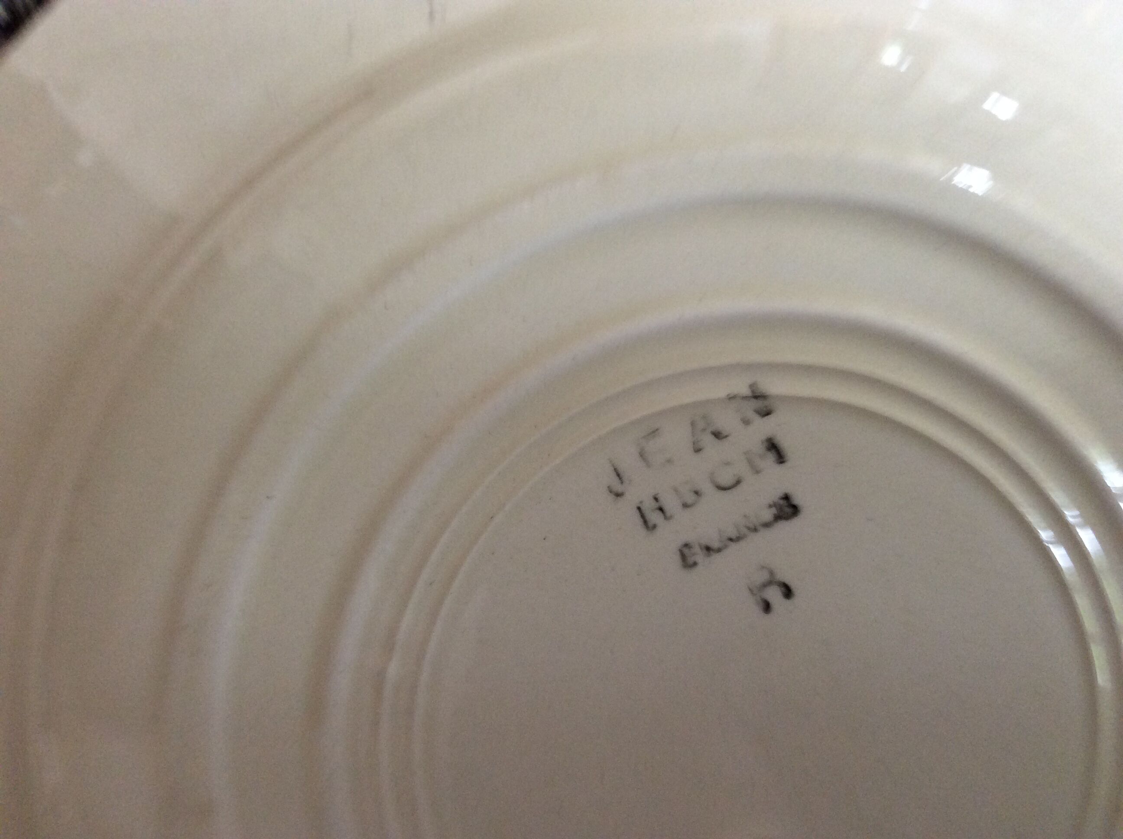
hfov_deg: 56.9
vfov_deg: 44.1
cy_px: 420
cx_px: 562
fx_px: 1037
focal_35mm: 32
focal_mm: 3.3
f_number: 2.4
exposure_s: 1/25
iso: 100
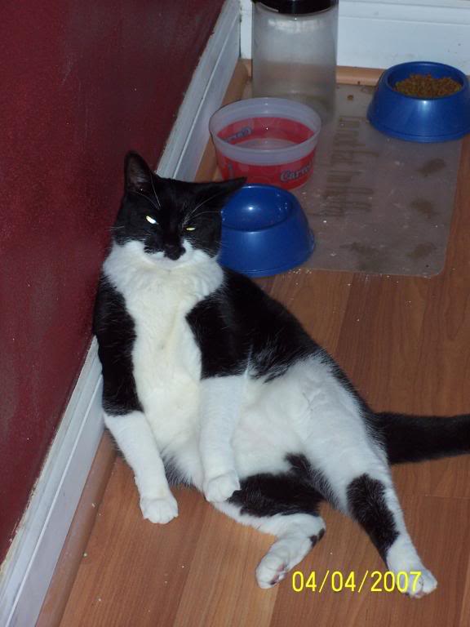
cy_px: 314
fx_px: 2516
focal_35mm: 139
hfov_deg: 10.7
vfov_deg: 14.2
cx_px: 235
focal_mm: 23.1
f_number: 3.2
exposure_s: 1/90
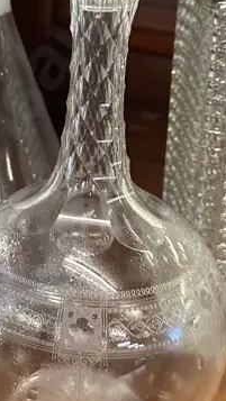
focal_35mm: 75
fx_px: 798
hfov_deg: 15.9
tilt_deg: -18.6
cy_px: 111
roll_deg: +0.9
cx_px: 13
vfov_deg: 27.9
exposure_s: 1/50
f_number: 1.78
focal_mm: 6.86
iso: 200
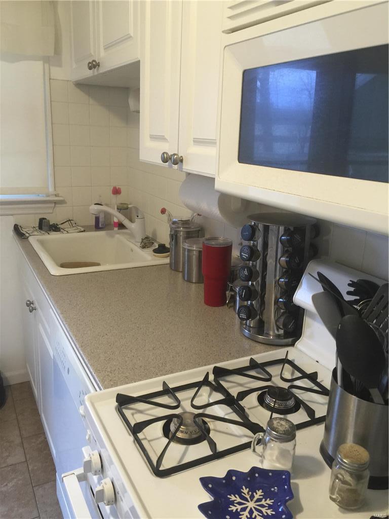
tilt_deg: -15.3
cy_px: 260
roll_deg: -2.8
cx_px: 194
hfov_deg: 48.2
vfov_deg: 61.7
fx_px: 435
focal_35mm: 29
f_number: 2.2
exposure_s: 1/15
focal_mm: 4.15
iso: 64
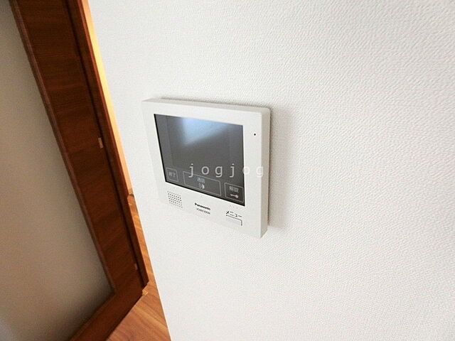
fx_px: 250
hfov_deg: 84.7
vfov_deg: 68.7
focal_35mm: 19
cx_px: 228
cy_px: 170
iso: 400
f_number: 2.7
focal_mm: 4.06
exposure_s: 1/40
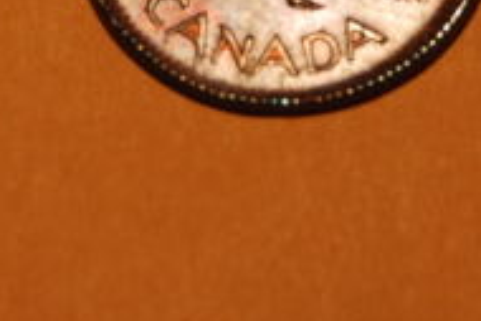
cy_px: -68
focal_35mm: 261
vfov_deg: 5.3
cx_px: 332
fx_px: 3484
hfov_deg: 7.9
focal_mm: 55
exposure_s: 1/80
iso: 200
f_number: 5.6
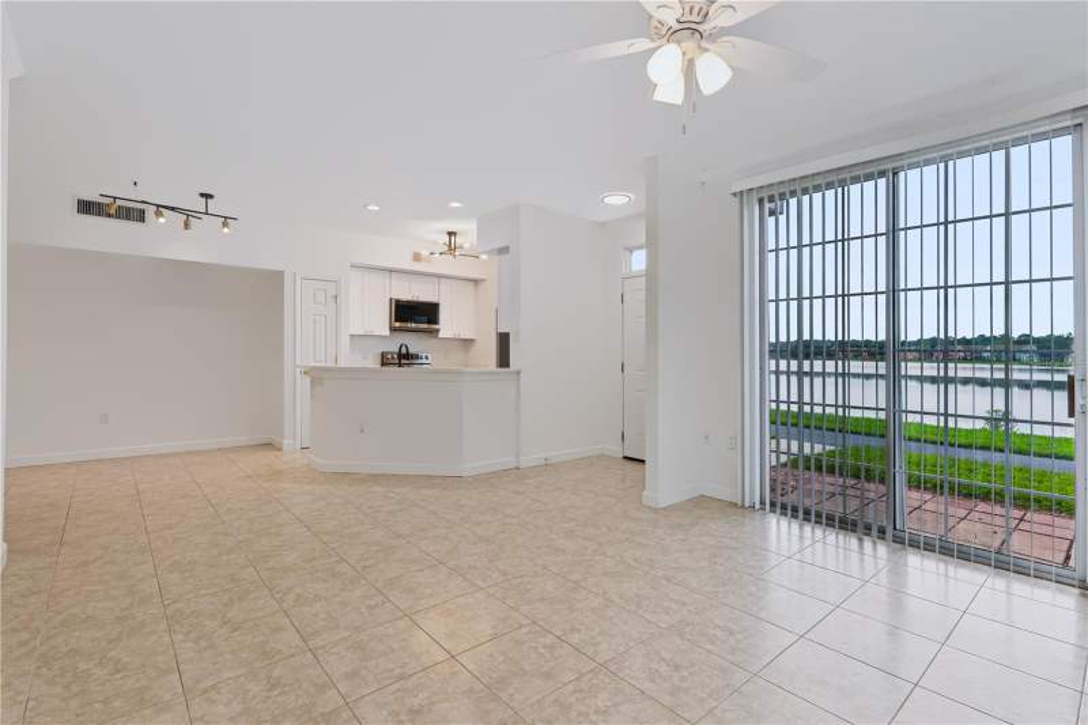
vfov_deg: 73.7
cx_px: 544
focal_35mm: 16
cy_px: 362
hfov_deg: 96.7
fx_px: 483
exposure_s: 1/40
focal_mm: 16
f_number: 9
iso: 100
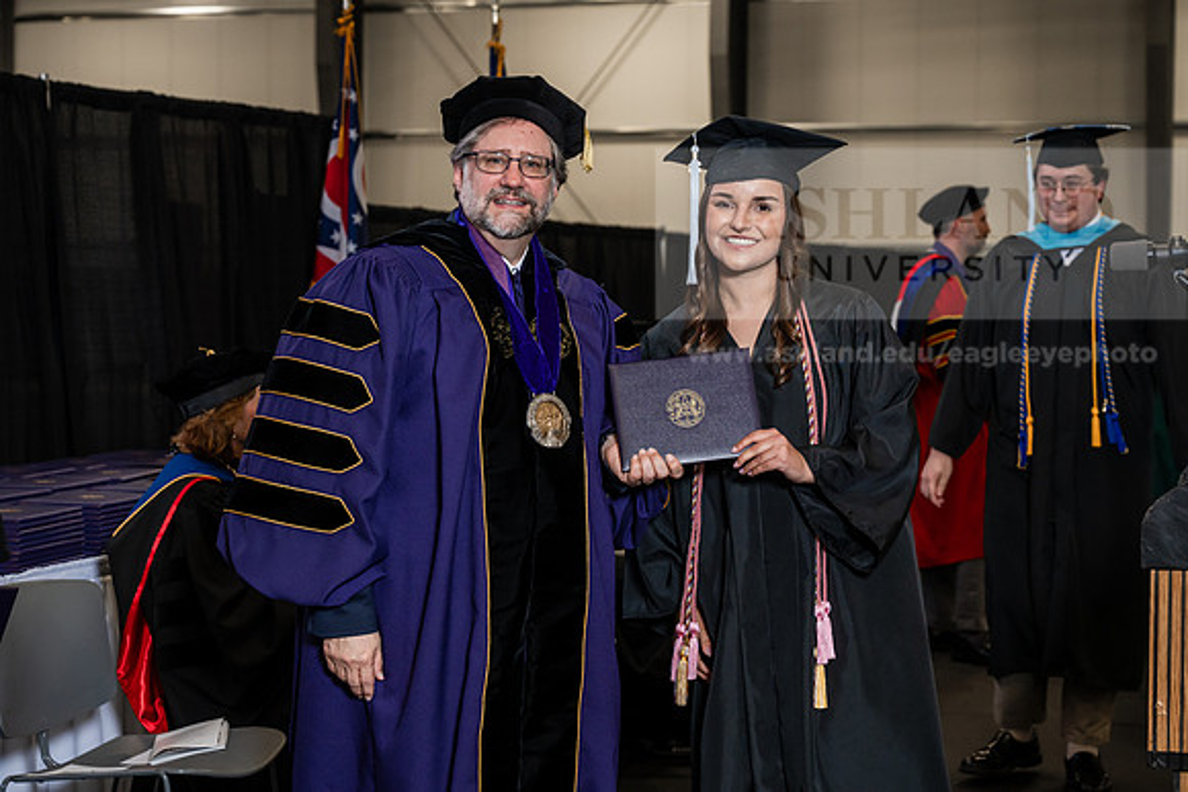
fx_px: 2310
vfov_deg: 19.5
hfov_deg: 28.8
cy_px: 396
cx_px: 594
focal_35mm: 70
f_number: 5
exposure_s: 1/200
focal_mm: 70
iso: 1250
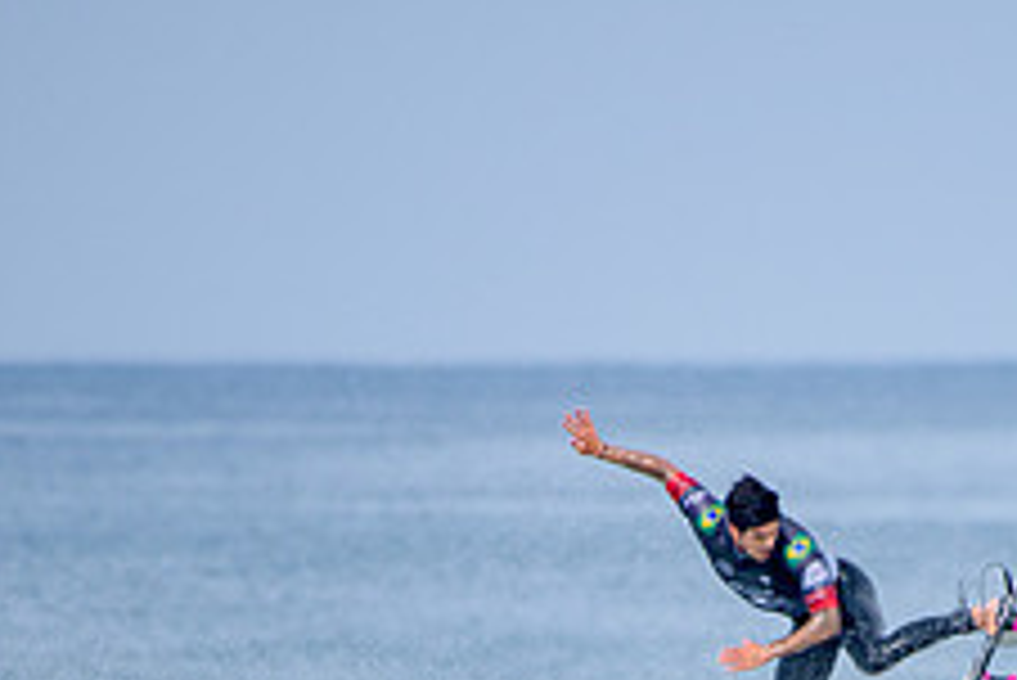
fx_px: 36295
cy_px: 822
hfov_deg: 1.6
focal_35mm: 1284
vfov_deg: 1.1
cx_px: 855
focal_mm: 500
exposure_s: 1/2000
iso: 250
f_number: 5.6
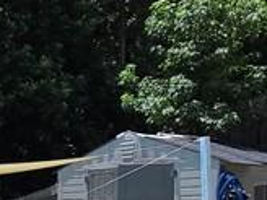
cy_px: 234
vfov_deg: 17.4
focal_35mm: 81
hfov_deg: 19.7
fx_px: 625
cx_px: -171
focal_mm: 1.7
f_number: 2.2
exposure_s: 1/1252
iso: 25
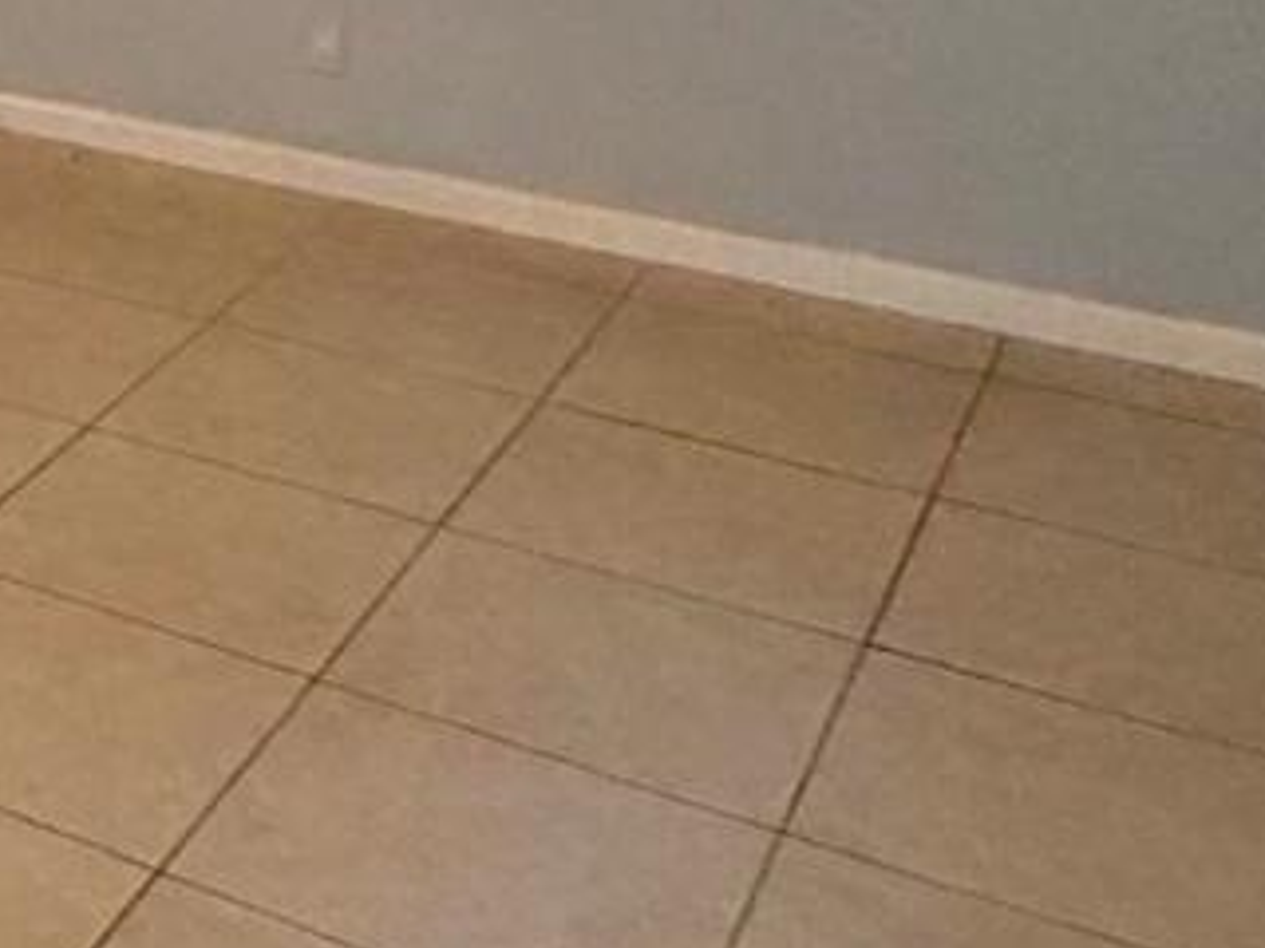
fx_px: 2558
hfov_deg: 21.6
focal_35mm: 70
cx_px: -795
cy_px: -427
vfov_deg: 18.8
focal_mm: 2.22
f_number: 2.2
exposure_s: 1/60
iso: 500
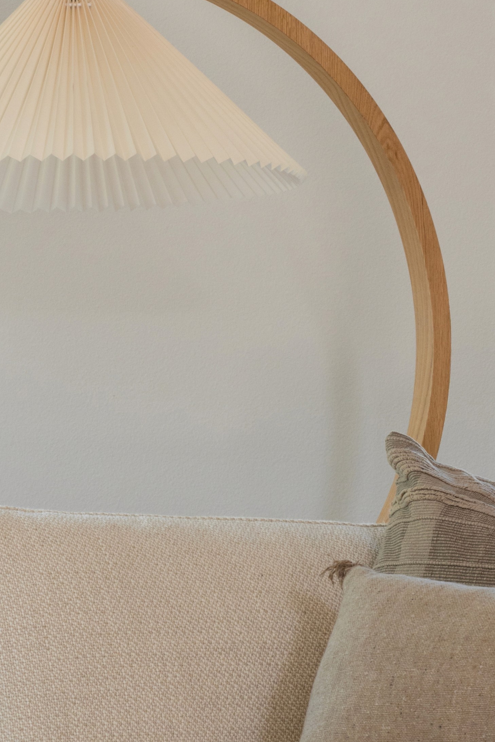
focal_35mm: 208
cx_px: 261
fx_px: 4290
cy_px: 646
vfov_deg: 9.9
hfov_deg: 6.6
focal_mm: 65
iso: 400
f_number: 11
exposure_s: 1/10
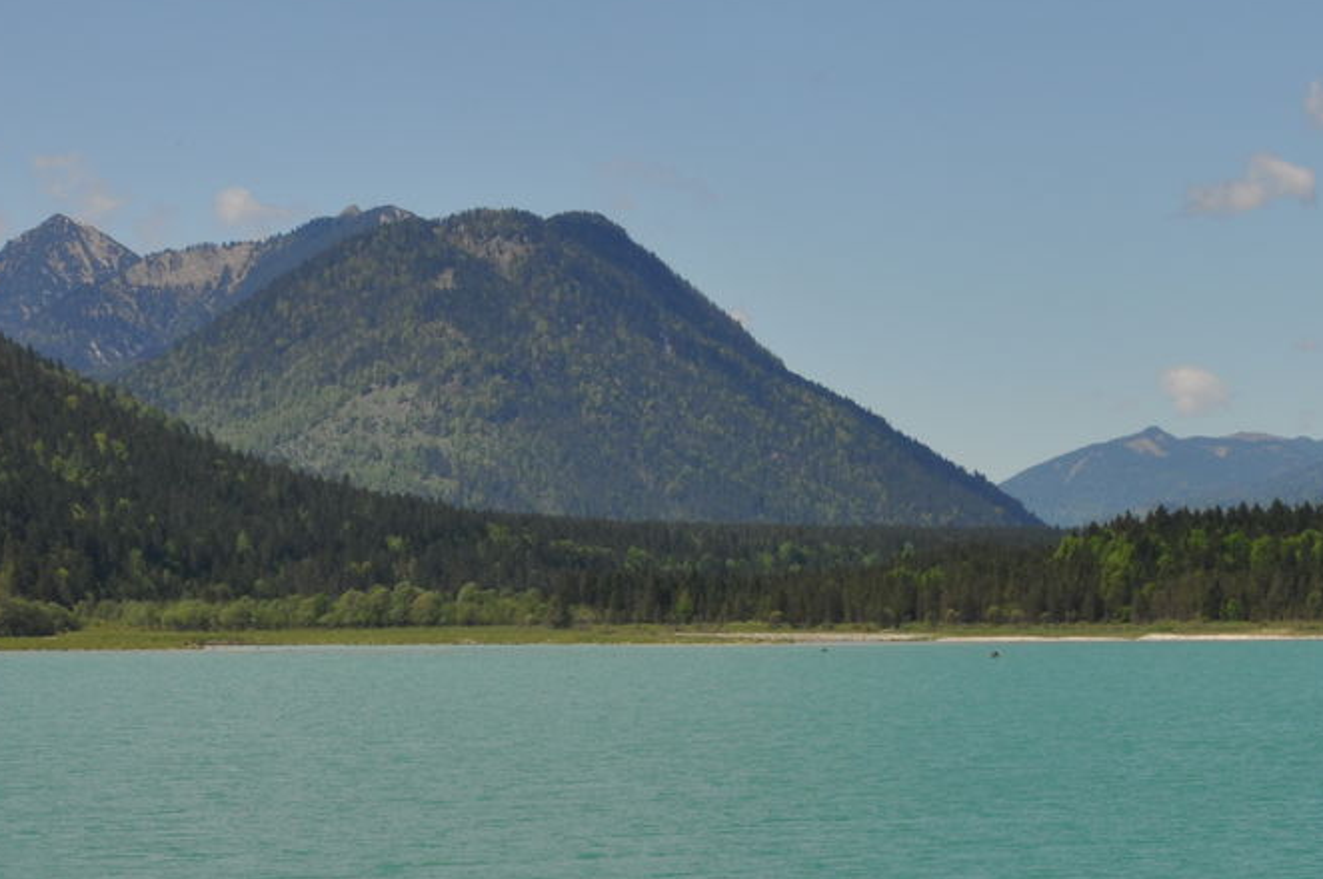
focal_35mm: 146
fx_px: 5360
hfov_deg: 13.9
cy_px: 867
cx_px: 1211
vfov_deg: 9.3
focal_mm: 46
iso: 200
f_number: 14
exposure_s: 1/200
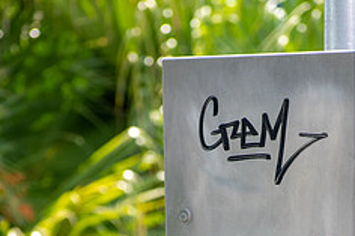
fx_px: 7174
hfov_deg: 2.8
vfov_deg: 1.9
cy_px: 270
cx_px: 194
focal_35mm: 728
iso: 450
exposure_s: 1/1000
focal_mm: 190
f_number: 5.3
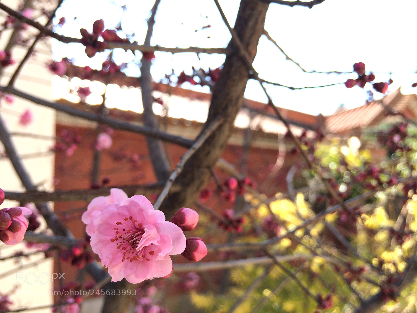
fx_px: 349
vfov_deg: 48.2
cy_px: 156
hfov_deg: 61.7
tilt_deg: +9.1
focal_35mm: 29
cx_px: 208
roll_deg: +2.8
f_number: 2.2
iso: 32
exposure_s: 1/383
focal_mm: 4.15
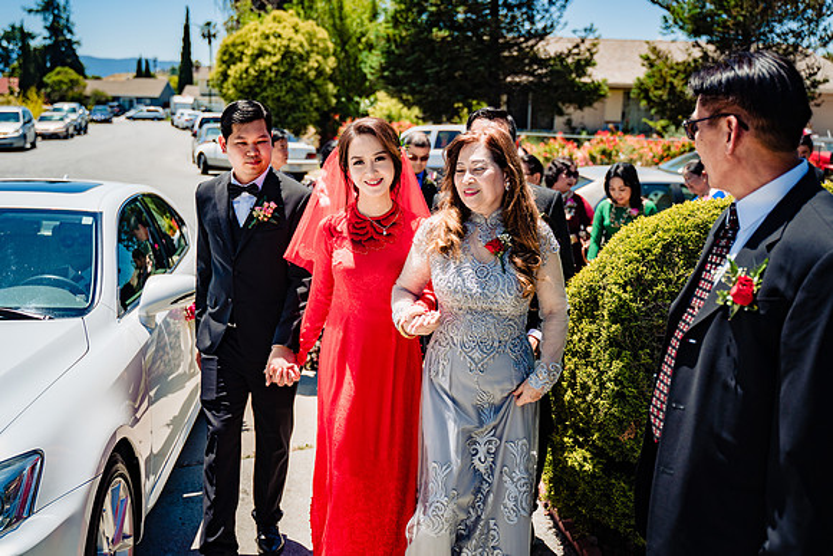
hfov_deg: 51.1
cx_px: 360
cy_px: 240
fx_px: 868
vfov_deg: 35.4
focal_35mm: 38
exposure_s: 1/2000
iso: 125
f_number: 2.8
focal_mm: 33
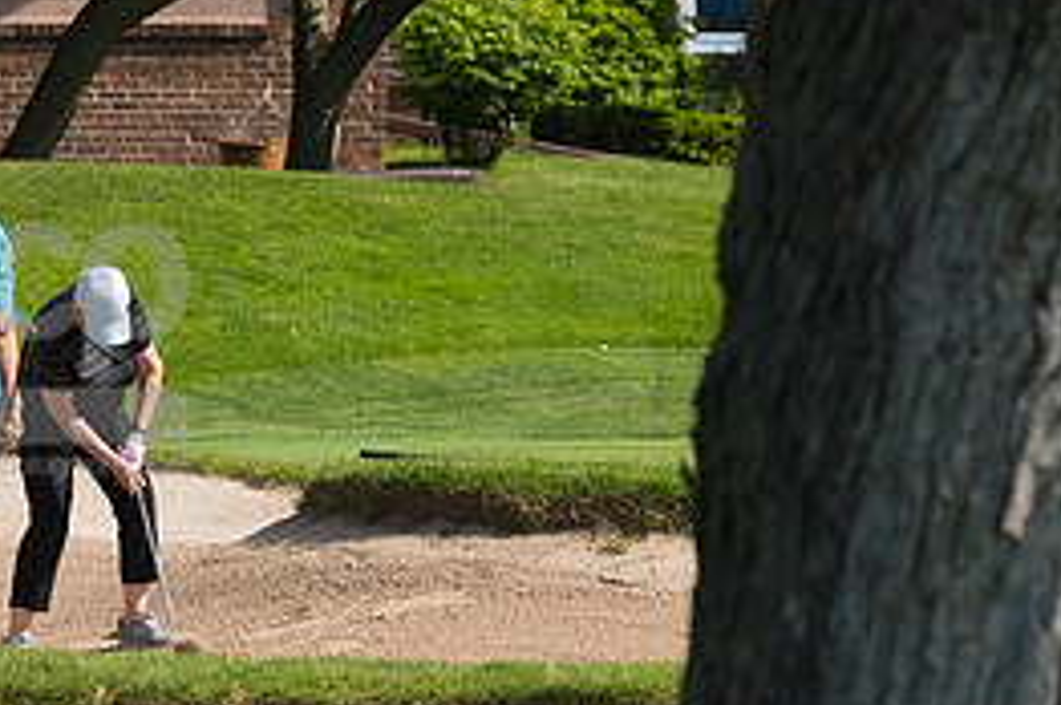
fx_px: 19545
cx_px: 65
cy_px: 336
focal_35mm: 664
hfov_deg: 3.1
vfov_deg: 2.1
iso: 320
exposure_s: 1/1600
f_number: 5.6
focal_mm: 200
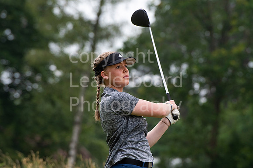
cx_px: 126
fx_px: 2109
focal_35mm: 300
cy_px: 84
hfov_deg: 6.9
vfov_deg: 4.6
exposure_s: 1/1250
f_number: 5.6
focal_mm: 200
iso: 800
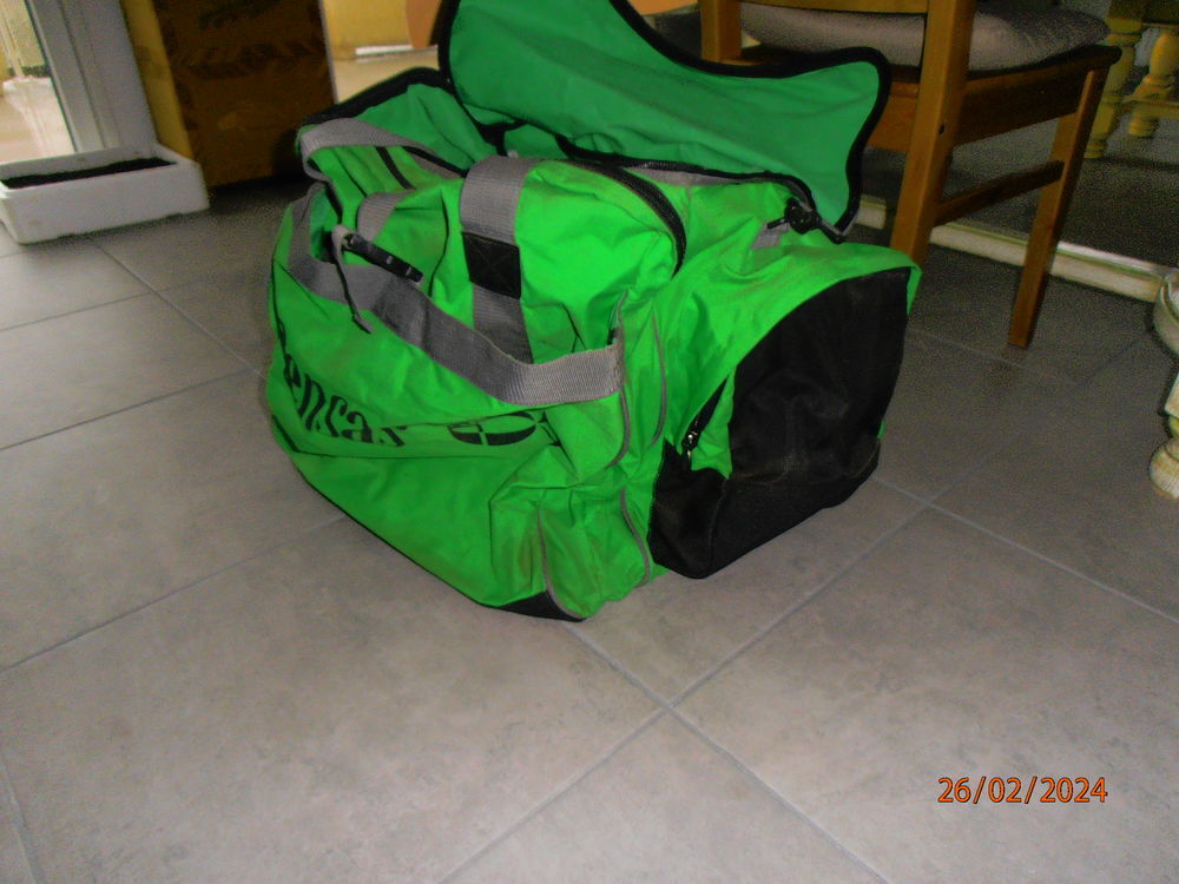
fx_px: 817
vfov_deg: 56.8
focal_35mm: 24
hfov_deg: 71.6
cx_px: 590
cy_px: 442
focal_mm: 4.2
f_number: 3
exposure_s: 1/30
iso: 125
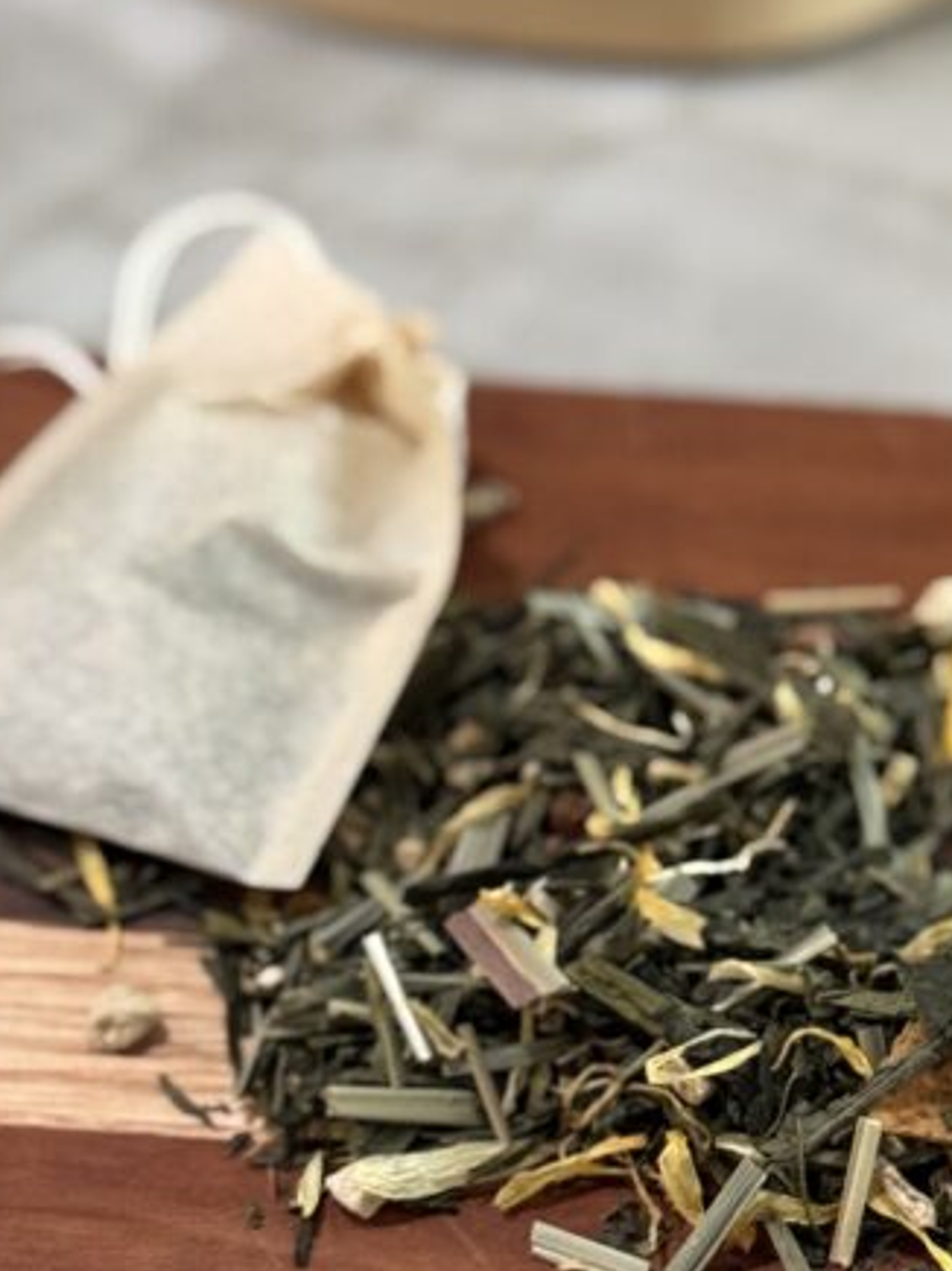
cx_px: 897
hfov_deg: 13.0
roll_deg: +0.3
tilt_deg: -41.8
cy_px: 622
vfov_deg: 17.4
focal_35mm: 113
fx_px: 4146
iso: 400
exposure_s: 1/40
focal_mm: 6.76
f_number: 1.78
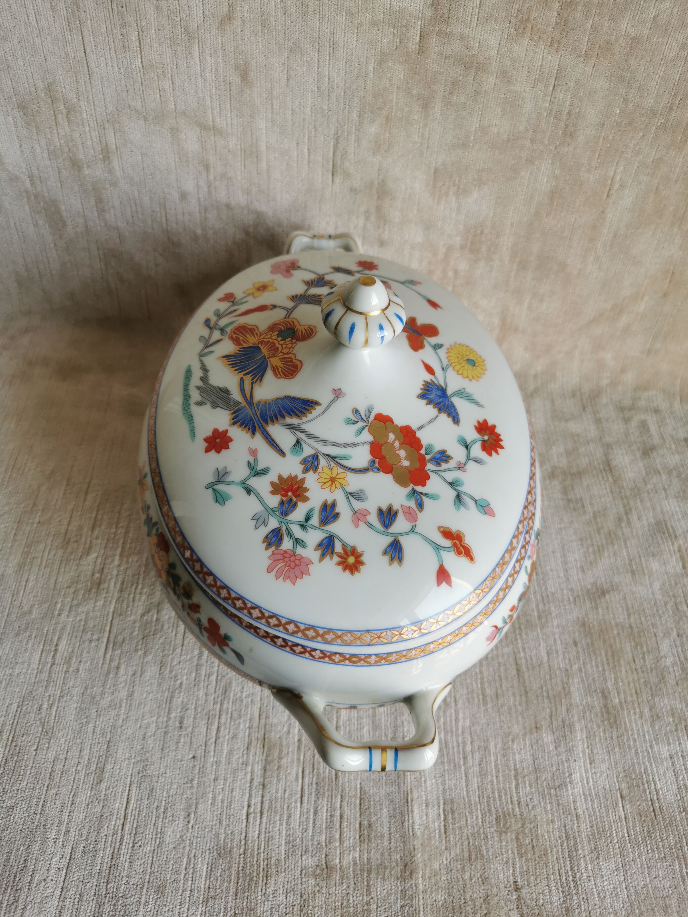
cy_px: 458
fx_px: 716
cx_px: 344
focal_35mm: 27
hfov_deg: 51.4
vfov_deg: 65.3
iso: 50
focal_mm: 5.58
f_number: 1.8
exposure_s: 1/100
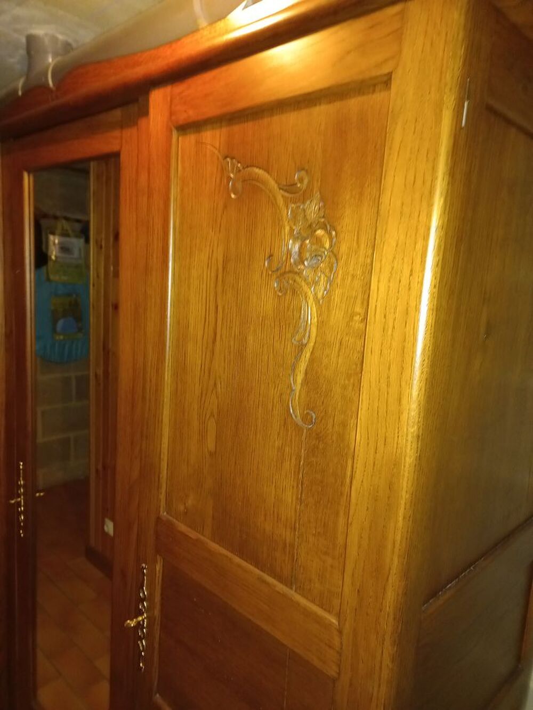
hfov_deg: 54.9
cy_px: 355
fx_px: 513
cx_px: 266
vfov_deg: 69.4
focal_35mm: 25
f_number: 2
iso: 400
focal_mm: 4.6
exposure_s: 1/14.3
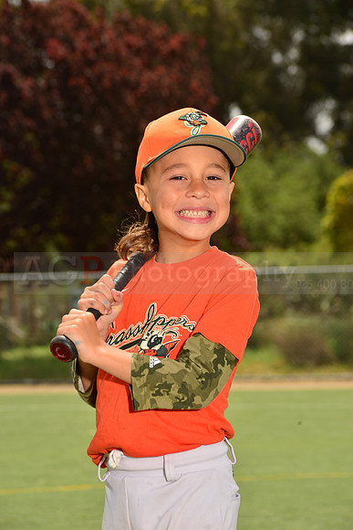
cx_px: 176
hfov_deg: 8.6
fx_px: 2352
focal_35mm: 160
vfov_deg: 12.8
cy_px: 265
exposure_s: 1/250
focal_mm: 160
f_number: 13
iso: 160
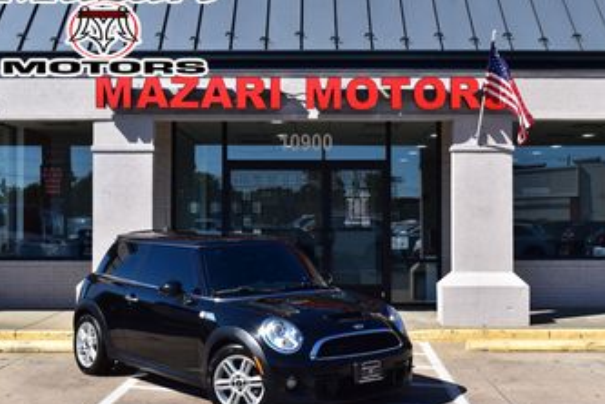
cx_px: 329
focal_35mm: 54
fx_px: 907
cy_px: 206
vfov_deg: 25.1
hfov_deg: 36.8
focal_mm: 30
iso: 360
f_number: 11
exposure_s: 1/500
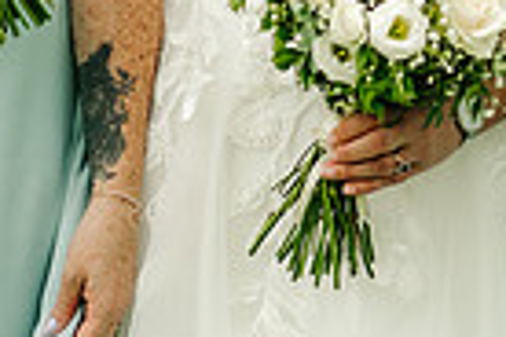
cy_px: -306
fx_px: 5031
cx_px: 323
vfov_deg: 3.8
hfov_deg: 5.8
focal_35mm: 358
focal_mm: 85
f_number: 2.5
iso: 400
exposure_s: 1/1600
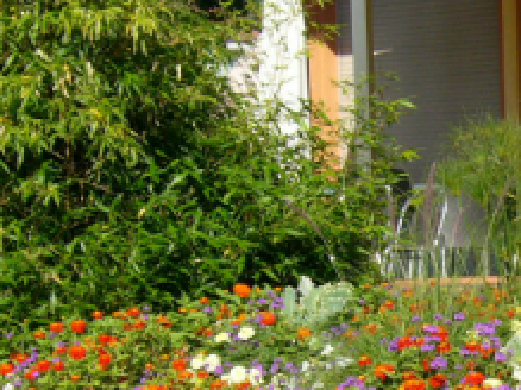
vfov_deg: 11.0
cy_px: 276
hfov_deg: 14.5
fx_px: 2016
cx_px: 531
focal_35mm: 134
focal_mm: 7.5
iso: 80
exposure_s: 1/200
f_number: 6.3
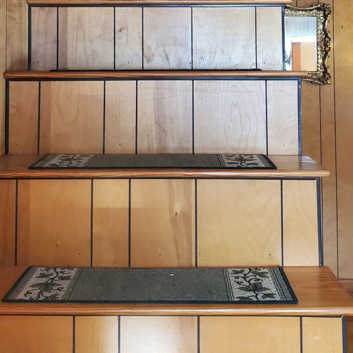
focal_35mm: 49
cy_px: 32
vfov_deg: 32.8
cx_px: 175
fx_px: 565
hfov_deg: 34.7
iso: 400
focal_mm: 4.3
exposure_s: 1/40
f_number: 2.4
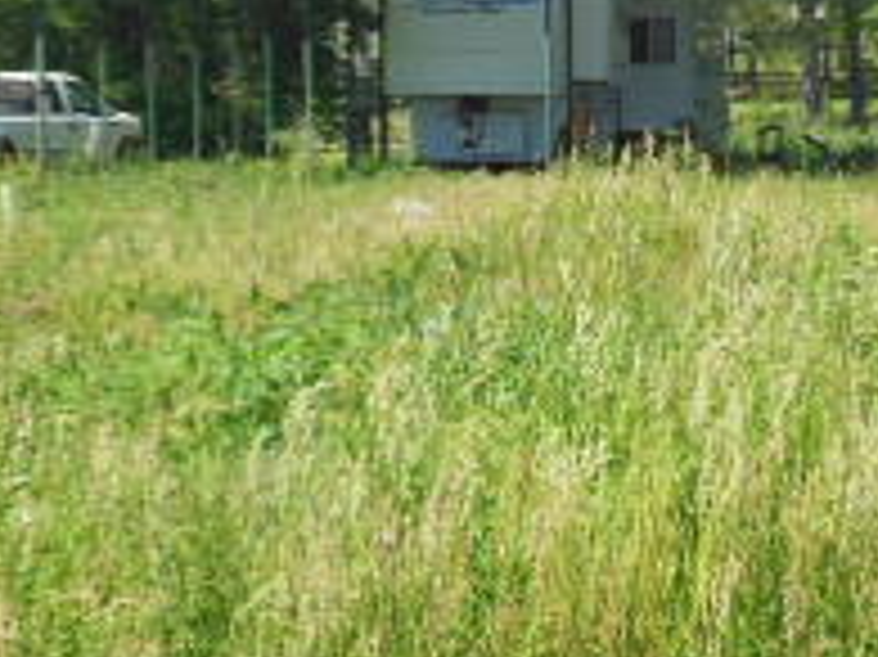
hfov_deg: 12.0
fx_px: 4157
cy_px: 27
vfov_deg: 9.0
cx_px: 536
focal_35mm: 164
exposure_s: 1/640
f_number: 4
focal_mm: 8.9
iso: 125
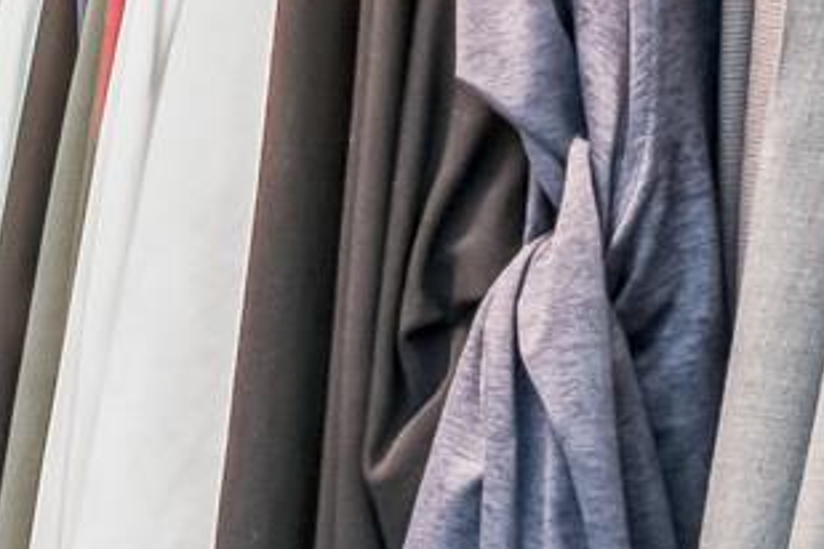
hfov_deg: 15.9
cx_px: -728
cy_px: 508
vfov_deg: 12.8
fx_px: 2426
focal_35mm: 106
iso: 250
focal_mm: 16
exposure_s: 15
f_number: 16
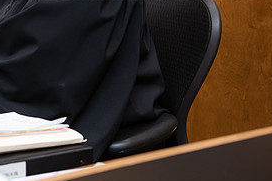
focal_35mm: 96
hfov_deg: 20.5
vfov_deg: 14.1
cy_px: 12
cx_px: -5
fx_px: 725
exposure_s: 1/200
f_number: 3.5
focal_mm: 45
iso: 1250
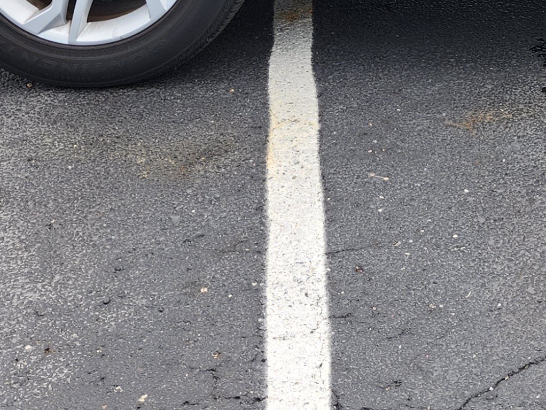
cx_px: 665
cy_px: -262
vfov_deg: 14.9
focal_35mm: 90
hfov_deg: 20.3
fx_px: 1420
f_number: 1.8
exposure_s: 1/640
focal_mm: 5.54
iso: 25
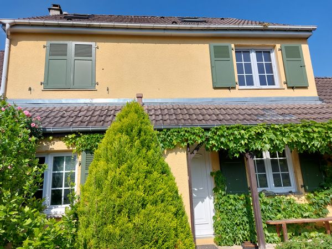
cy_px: 124
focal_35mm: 25
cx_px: 166
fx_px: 240
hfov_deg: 69.4
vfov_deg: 54.9
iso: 25
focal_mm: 5.23
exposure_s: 1/1130
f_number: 1.8
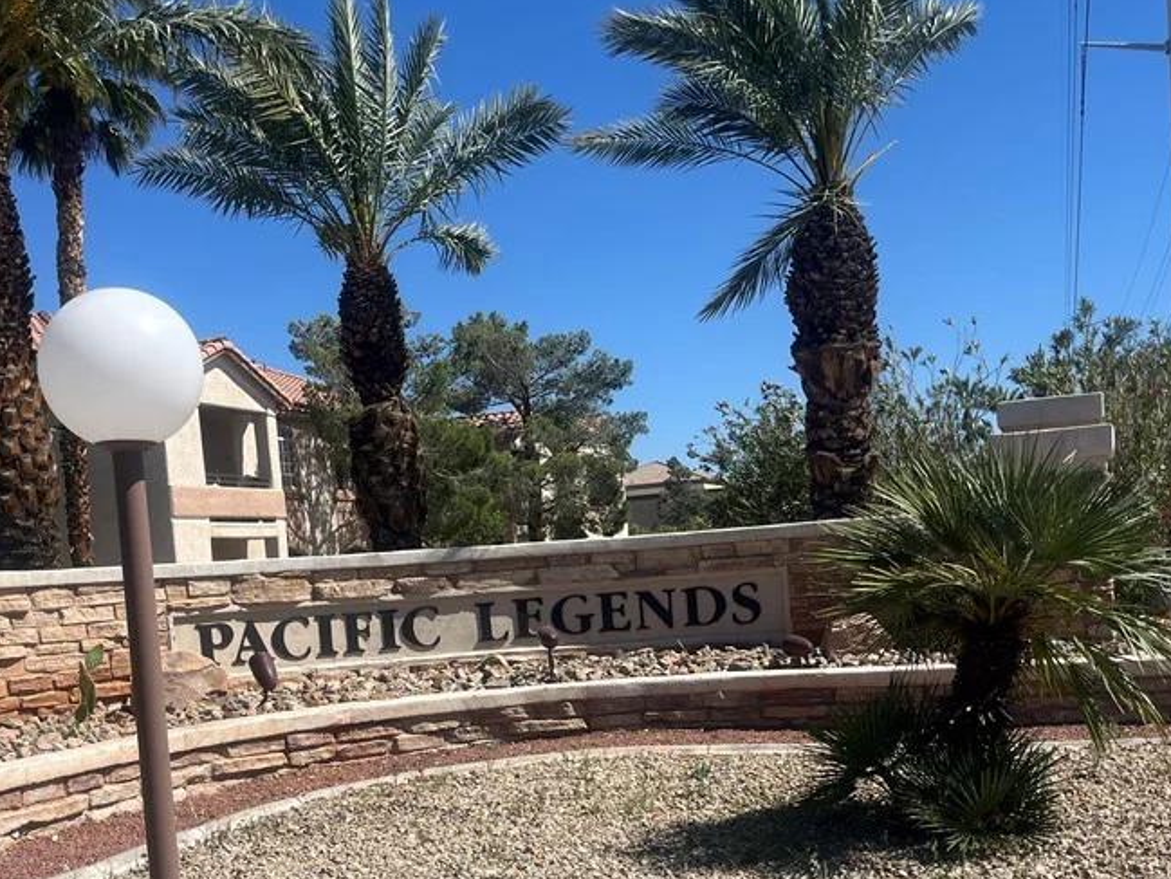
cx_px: 572
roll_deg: +4.5
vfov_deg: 34.4
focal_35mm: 41
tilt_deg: -4.5
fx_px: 1387
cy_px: 657
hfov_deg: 45.8
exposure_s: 1/4854
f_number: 1.6
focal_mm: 5.1
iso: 50
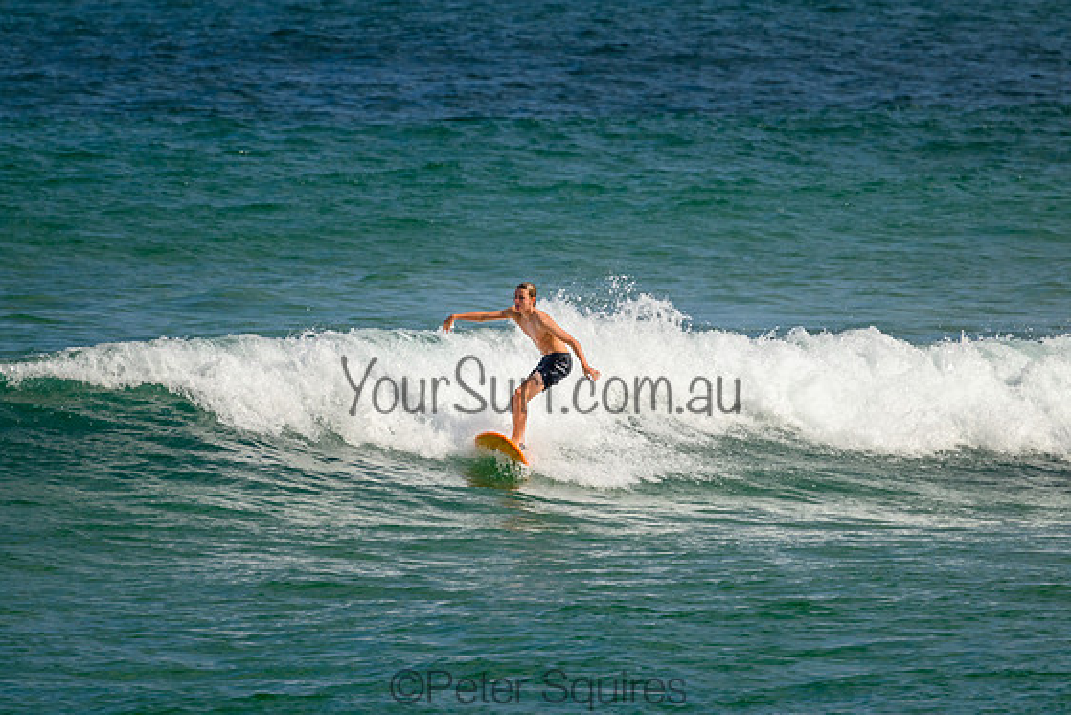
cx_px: 538
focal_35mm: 830
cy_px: 369
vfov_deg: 1.7
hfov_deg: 2.5
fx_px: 24697
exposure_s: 1/2000
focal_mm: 800
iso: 800
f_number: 11
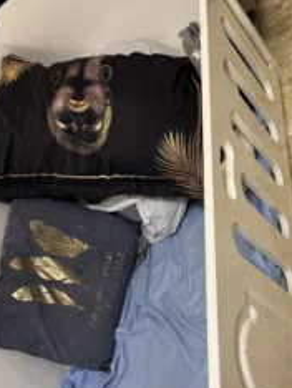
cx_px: 186
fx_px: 460
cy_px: 252
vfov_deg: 45.2
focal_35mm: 41
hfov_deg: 35.0
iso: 250
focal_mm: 6.76
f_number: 1.78
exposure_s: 1/50
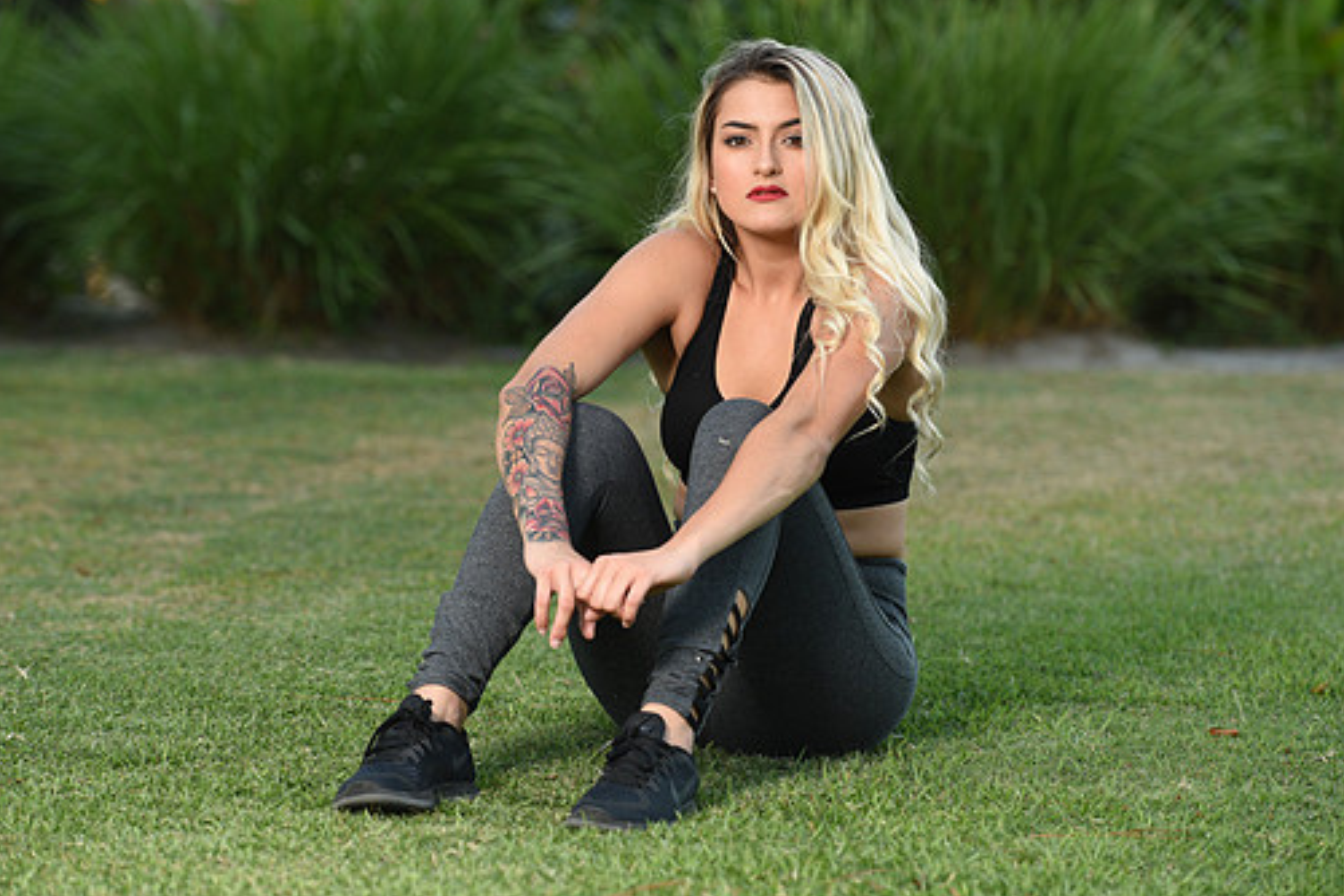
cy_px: 396
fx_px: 5189
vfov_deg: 9.9
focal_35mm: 139
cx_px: 622
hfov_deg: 14.8
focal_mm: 120
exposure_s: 1/160
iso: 250
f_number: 4
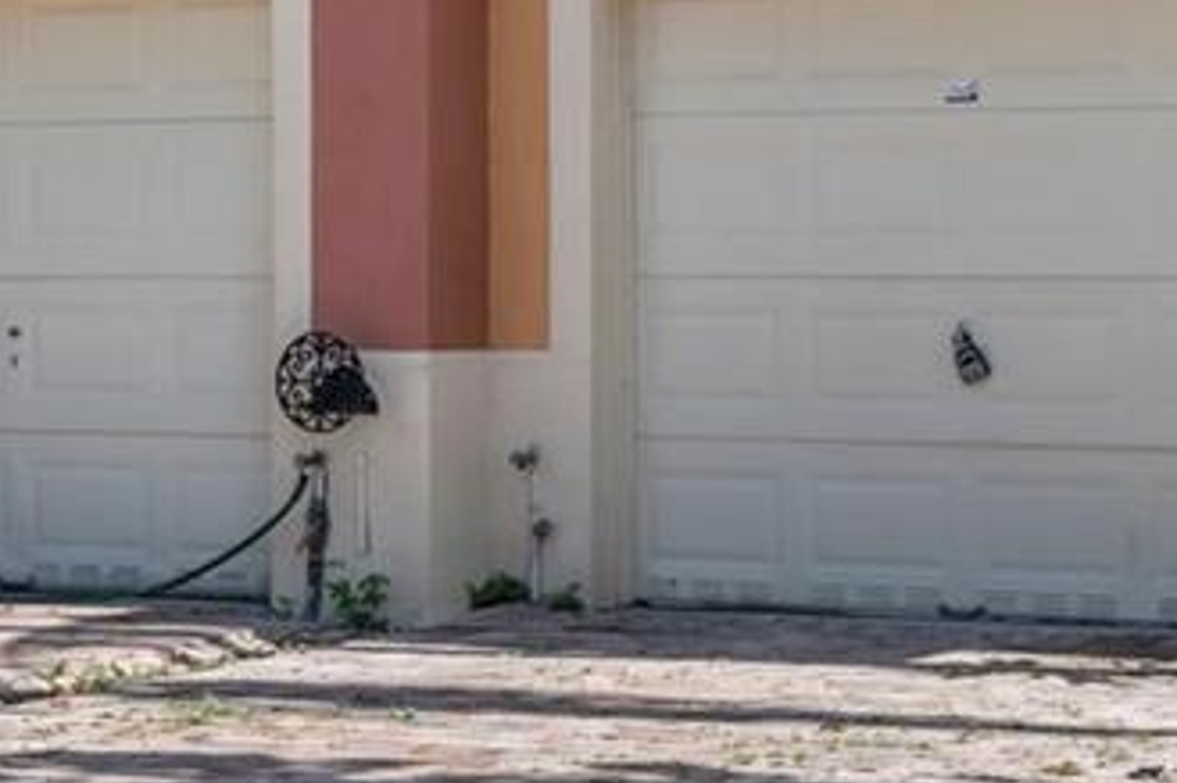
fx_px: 4607
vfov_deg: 9.6
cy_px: -189
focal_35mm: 141
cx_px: 333
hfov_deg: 14.5
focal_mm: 29
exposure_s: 1/125
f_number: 9
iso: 100
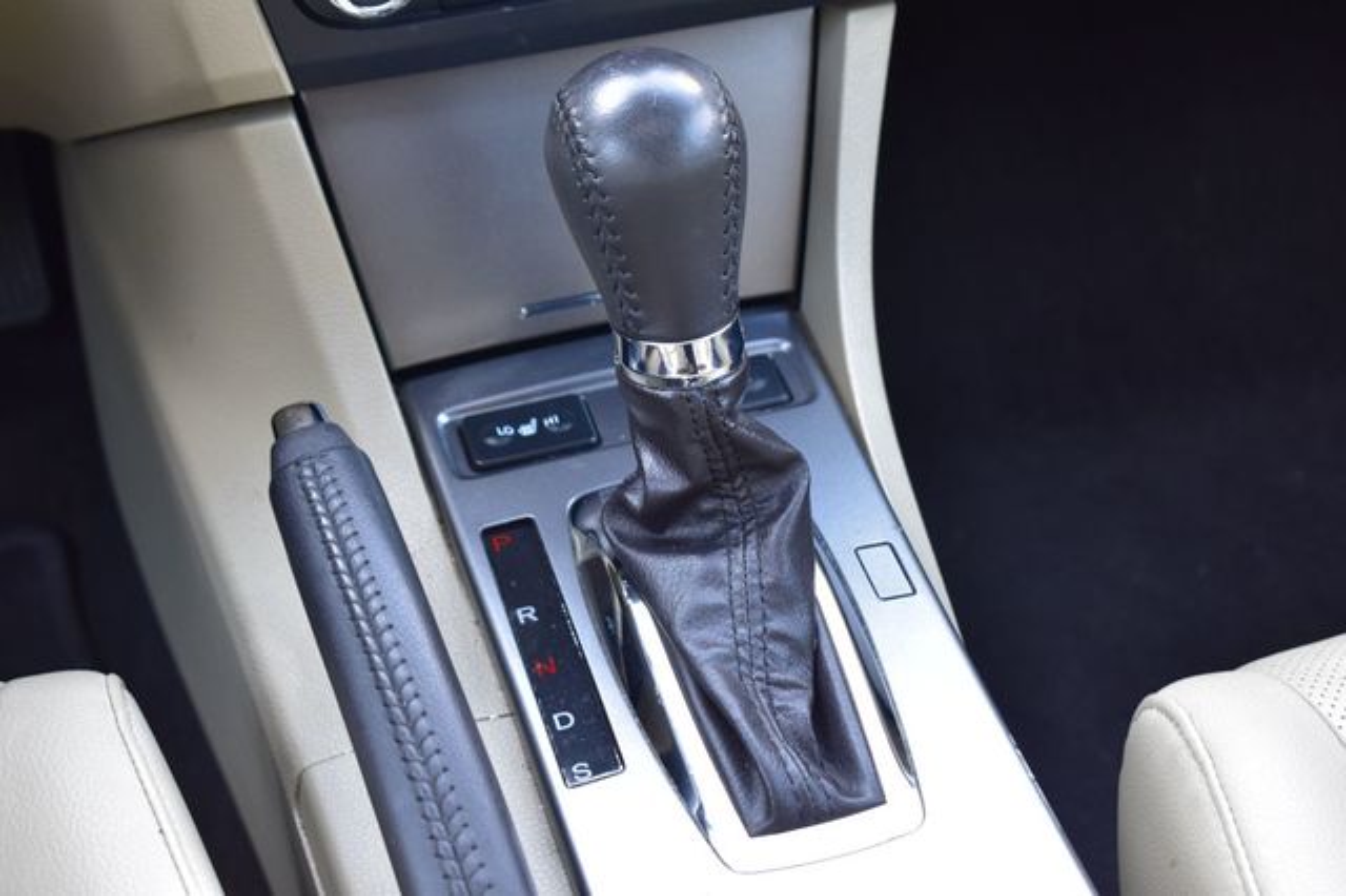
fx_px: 2242
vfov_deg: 22.6
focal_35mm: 60
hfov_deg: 33.4
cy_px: 448
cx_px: 673
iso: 400
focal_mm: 40
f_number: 6.3
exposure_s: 1/15
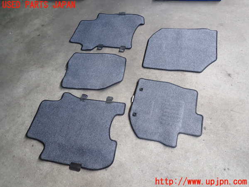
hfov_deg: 69.4
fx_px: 180
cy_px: 94
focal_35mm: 25
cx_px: 124
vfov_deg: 54.9
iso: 160
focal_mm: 4.5
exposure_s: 1/125
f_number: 2
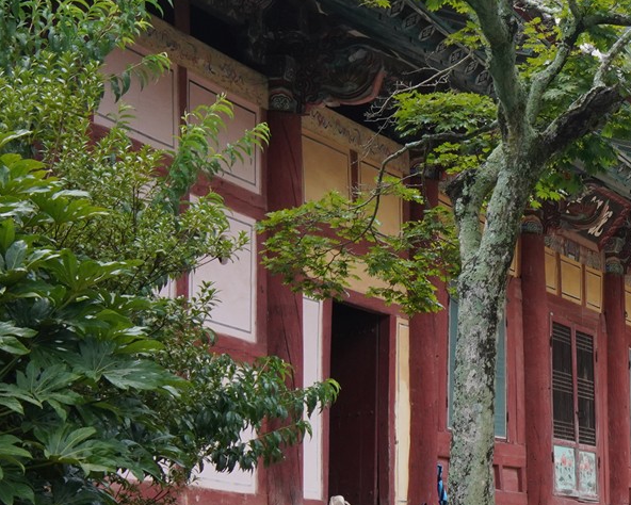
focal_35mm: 111
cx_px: 1031
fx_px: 2074
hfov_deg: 15.5
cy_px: 395
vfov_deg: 13.8
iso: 800
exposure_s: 1/100
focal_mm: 35
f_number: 16
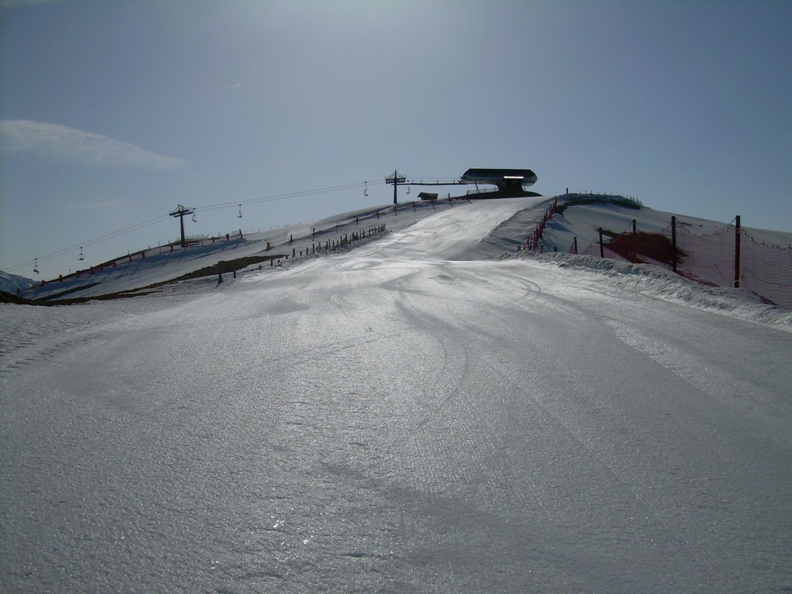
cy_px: 297
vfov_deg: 37.7
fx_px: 869
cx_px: 396
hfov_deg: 49.0
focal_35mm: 38
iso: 50
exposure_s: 1/2000
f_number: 4.6
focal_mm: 6.3
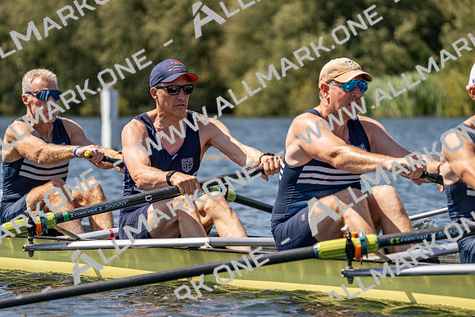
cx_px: 238
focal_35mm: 257
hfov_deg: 8.0
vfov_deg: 5.4
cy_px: 158
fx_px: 3392
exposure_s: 1/2000
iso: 320
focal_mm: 257
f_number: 5.6
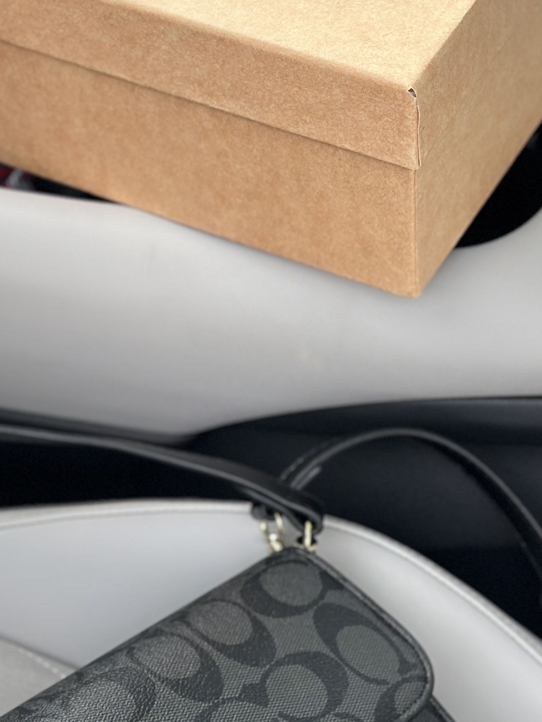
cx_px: 196
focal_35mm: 111
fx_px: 2317
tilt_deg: -50.9
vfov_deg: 17.5
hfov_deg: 13.3
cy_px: 614
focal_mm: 6.86
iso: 80
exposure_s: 1/325
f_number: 1.78
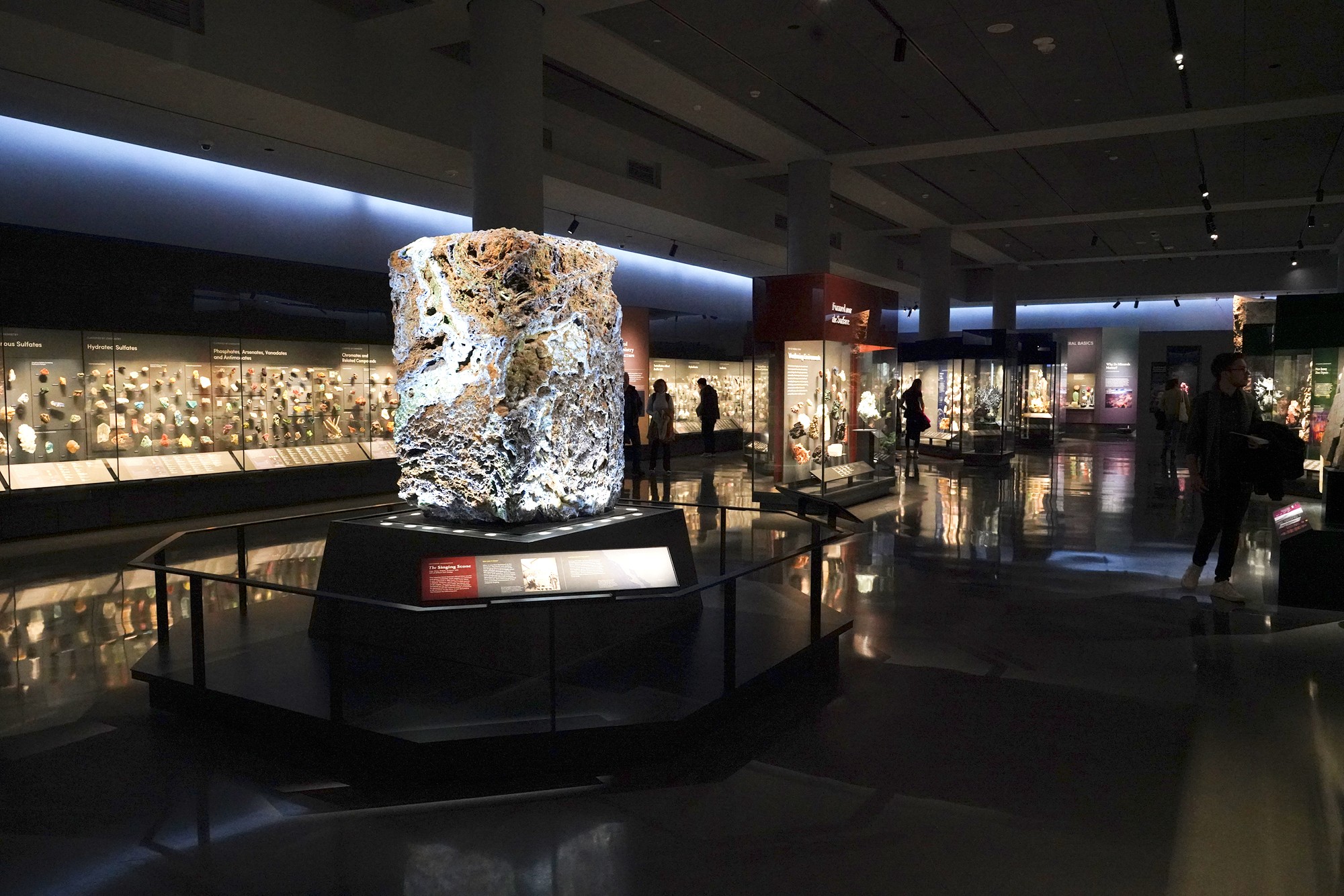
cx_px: 672
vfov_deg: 47.9
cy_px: 448
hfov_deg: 67.4
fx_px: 1008
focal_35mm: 27
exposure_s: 1/80
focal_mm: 27
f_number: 8
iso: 10000
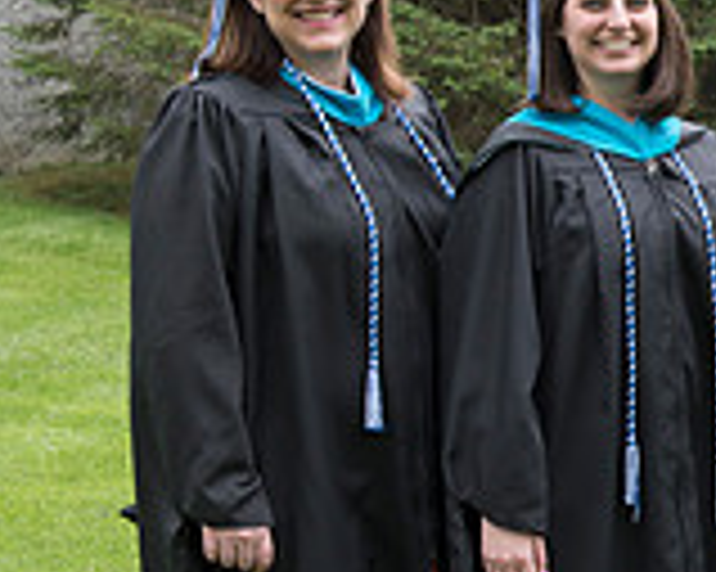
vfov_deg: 9.9
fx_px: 3304
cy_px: 283
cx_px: 1224
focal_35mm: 156
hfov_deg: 11.6
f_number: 5.6
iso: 250
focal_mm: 42
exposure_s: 1/200
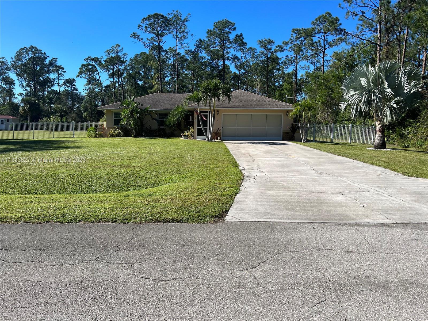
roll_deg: -0.4
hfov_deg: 67.3
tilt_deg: -5.3
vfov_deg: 53.1
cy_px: 160
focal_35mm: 26
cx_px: 214
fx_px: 321
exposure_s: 1/4444
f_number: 1.5
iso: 50
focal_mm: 5.7
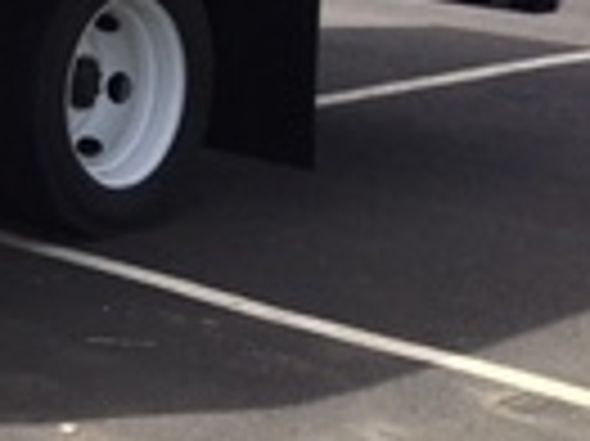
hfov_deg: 12.0
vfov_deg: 10.0
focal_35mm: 142
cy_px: -256
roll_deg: -0.2
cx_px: -689
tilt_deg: -3.5
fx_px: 2418
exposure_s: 1/2024
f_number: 2.2
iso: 25
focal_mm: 4.15
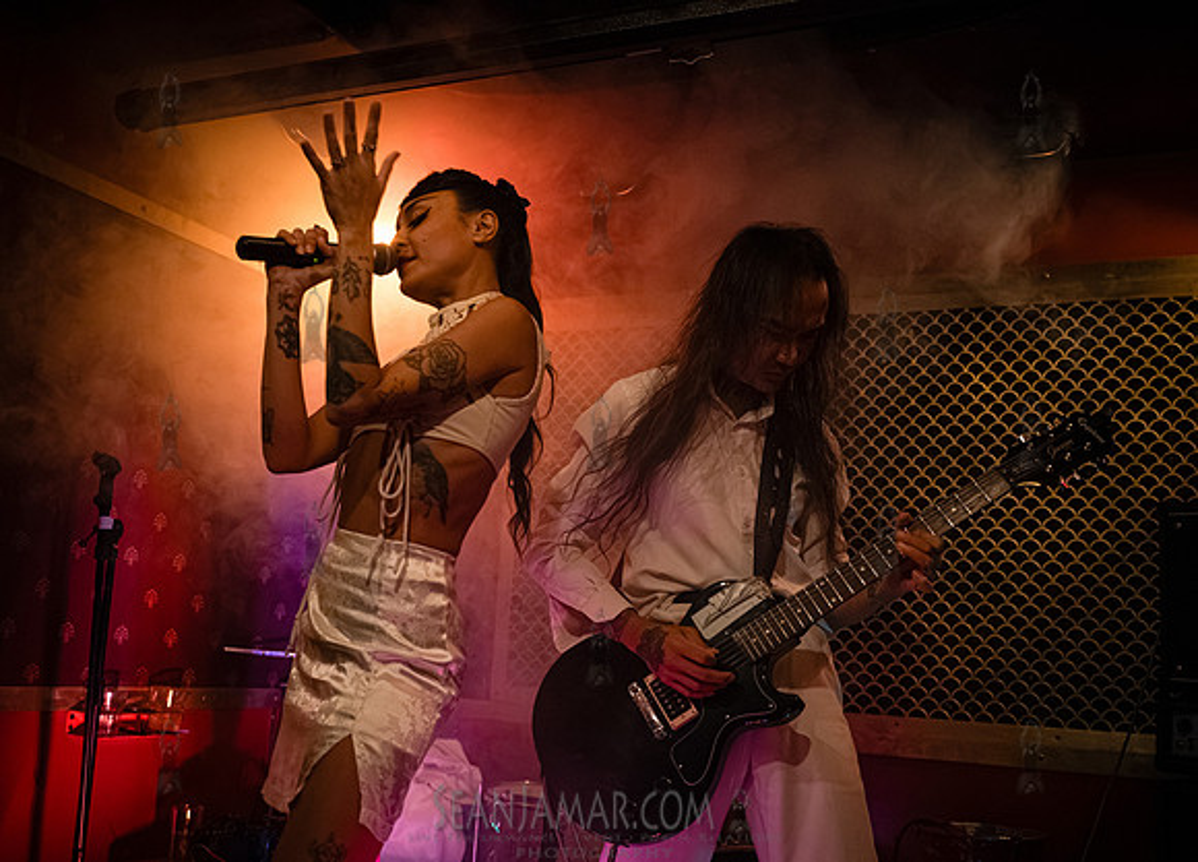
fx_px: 1256
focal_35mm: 37
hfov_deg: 51.0
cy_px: 431
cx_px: 552
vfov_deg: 37.9
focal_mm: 35
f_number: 3.2
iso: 12800
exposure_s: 1/250
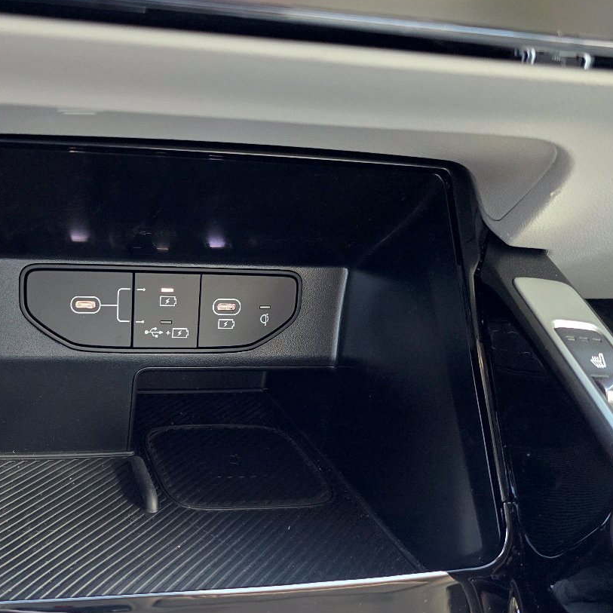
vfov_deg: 41.1
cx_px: 164
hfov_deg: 40.8
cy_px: 430
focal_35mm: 40
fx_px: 801
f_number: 1.7
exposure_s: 1/60.2
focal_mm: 6.3
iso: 640
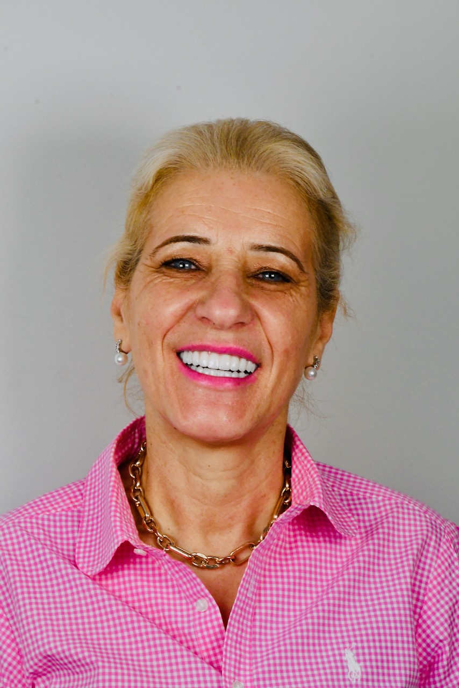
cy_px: 344
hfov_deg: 8.7
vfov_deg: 13.1
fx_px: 3001
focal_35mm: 157
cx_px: 230
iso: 2500
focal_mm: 105
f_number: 18
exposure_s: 1/100
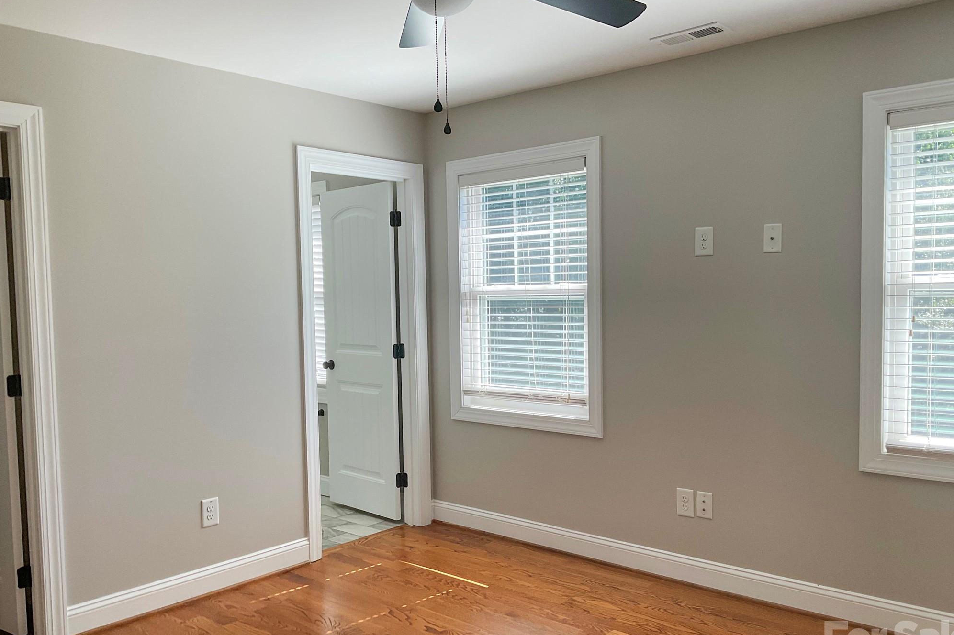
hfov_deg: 60.3
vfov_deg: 42.3
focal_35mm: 31
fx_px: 821
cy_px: 348
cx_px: 487
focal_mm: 3
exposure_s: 1/120
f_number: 1.8
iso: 40
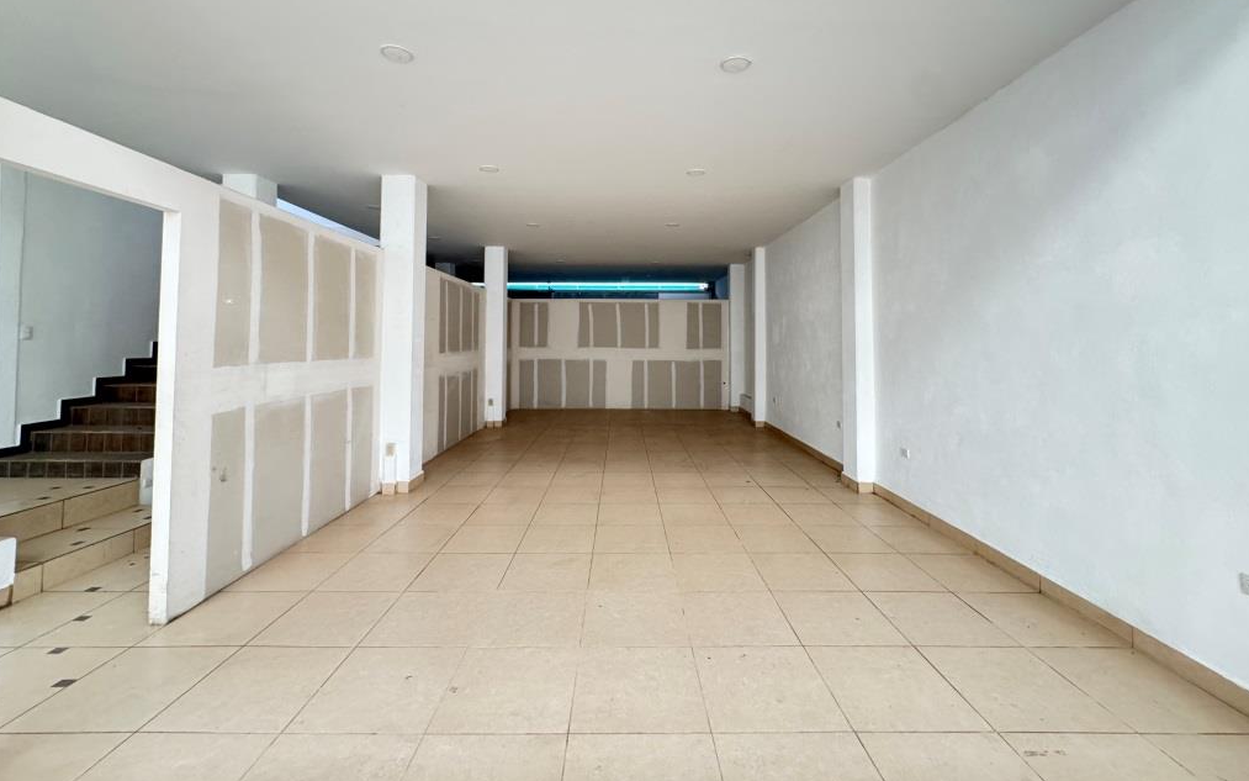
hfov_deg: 101.5
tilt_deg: +1.2
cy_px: 322
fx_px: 511
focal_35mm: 15
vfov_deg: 74.2
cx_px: 625
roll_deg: +0.7
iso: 320
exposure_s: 1/60
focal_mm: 2.22
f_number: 2.2
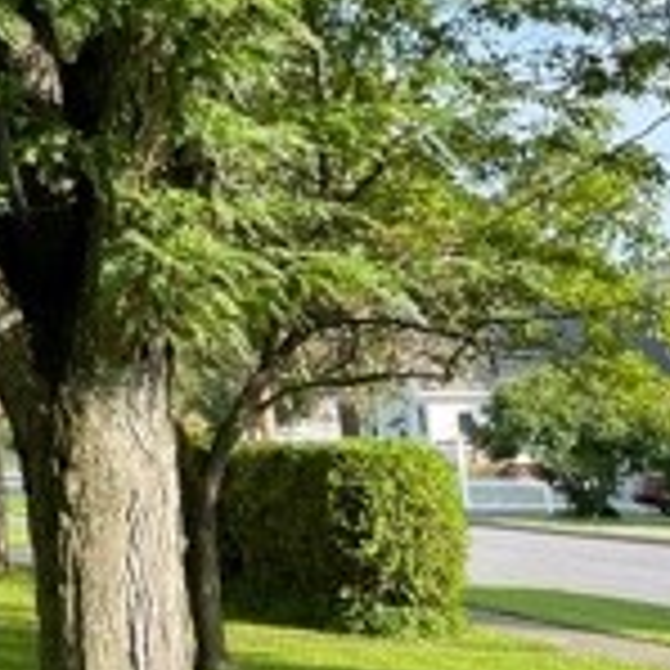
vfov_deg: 17.1
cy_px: -13
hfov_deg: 14.5
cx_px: -679
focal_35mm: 99
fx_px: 2168
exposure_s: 1/791
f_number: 1.6
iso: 32
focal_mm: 5.1
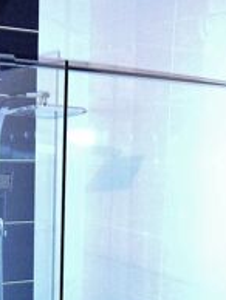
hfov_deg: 19.2
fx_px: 669
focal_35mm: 77
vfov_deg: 23.8
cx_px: 88
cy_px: 326
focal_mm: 5.2
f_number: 2.8
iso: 320
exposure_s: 1/30
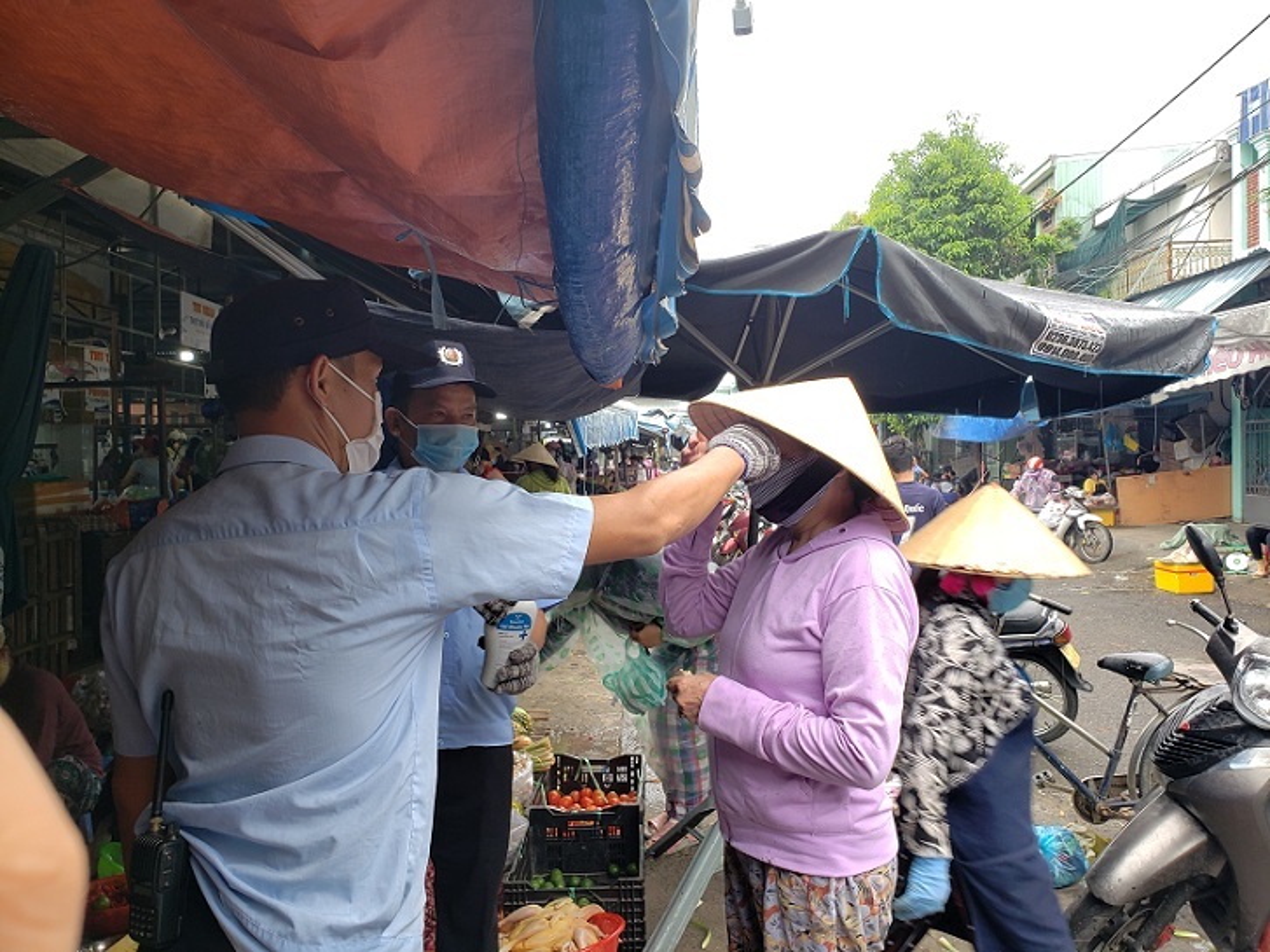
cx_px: 635
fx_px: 954
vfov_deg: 53.0
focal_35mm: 26
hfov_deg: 67.3
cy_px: 476
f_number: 2.4
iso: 64
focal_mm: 4.3
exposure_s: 1/100
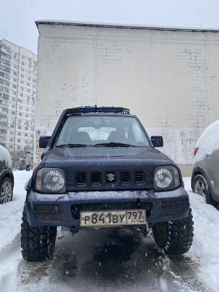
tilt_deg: +6.1
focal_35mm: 26
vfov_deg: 67.3
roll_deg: -1.6
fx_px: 219
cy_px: 146
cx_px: 110
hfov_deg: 53.1
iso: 125
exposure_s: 1/116
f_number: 1.8
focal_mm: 4.25
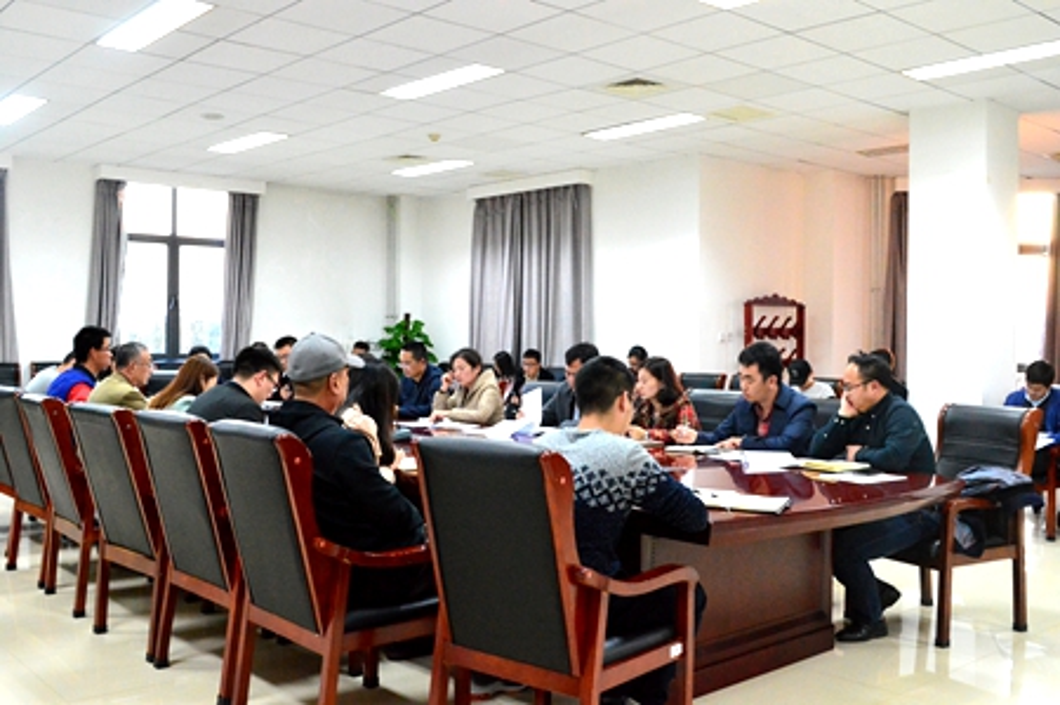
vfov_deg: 36.8
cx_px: 530
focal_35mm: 36
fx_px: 1059
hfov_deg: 53.2
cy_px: 352
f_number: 7.1
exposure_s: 1/100
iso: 6400
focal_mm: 24
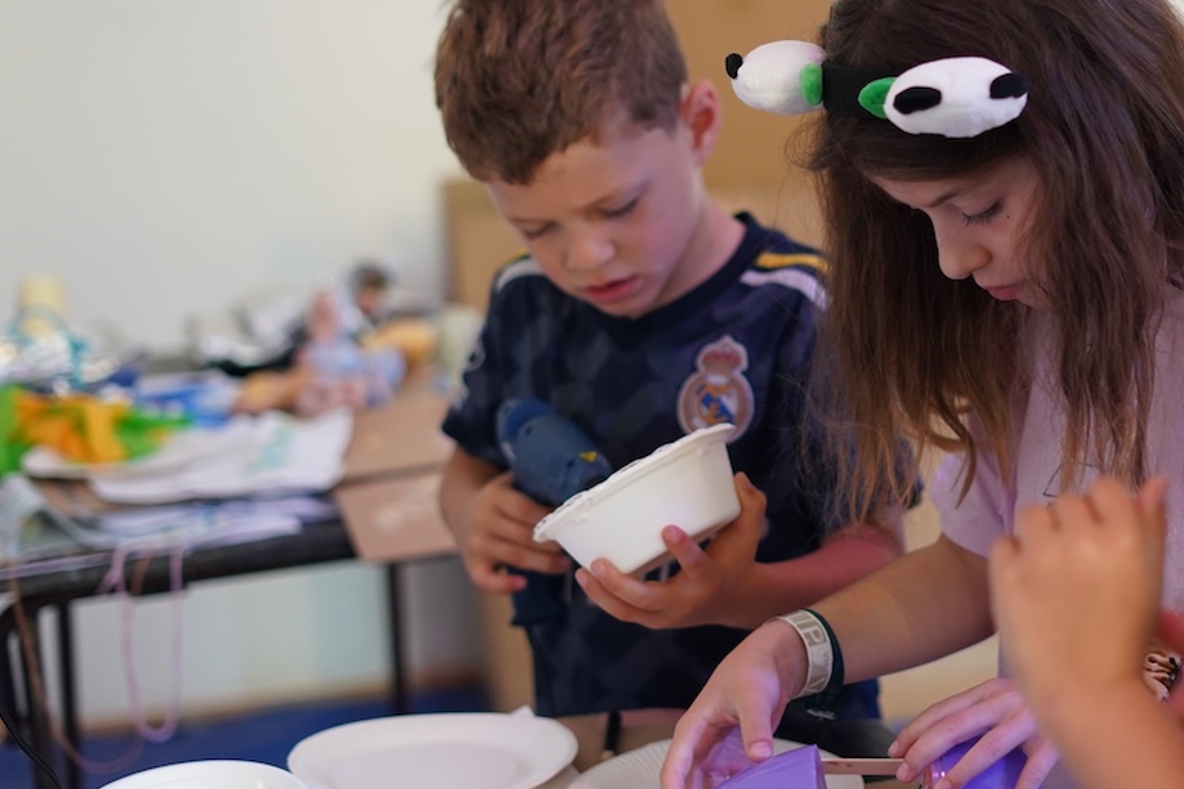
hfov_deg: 25.1
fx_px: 2631
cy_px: 381
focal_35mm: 80
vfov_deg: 17.1
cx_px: 863
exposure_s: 1/160
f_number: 2
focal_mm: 50
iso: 1600
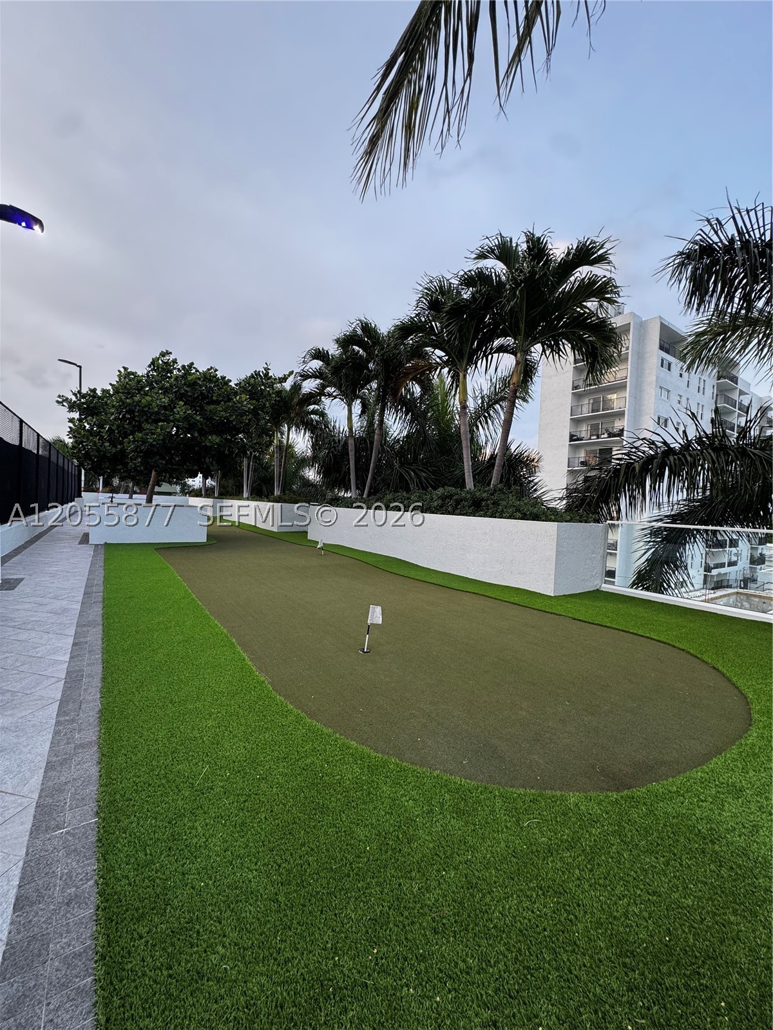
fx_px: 417
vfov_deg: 102.1
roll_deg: -2.6
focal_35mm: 14
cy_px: 515
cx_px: 386
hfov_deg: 85.7
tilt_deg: -2.4
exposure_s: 1/99
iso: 100
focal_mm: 2.22
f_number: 2.2
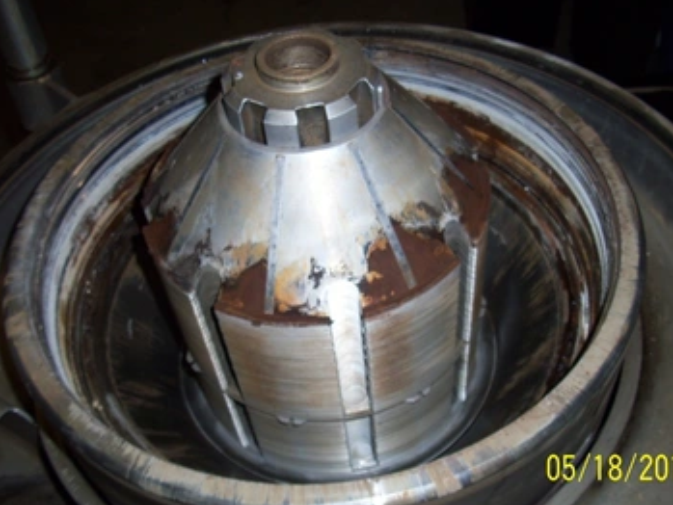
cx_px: 353
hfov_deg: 47.8
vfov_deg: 36.8
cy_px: 251
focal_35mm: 39
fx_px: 758
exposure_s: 1/40
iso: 80
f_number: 2.9
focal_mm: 5.7
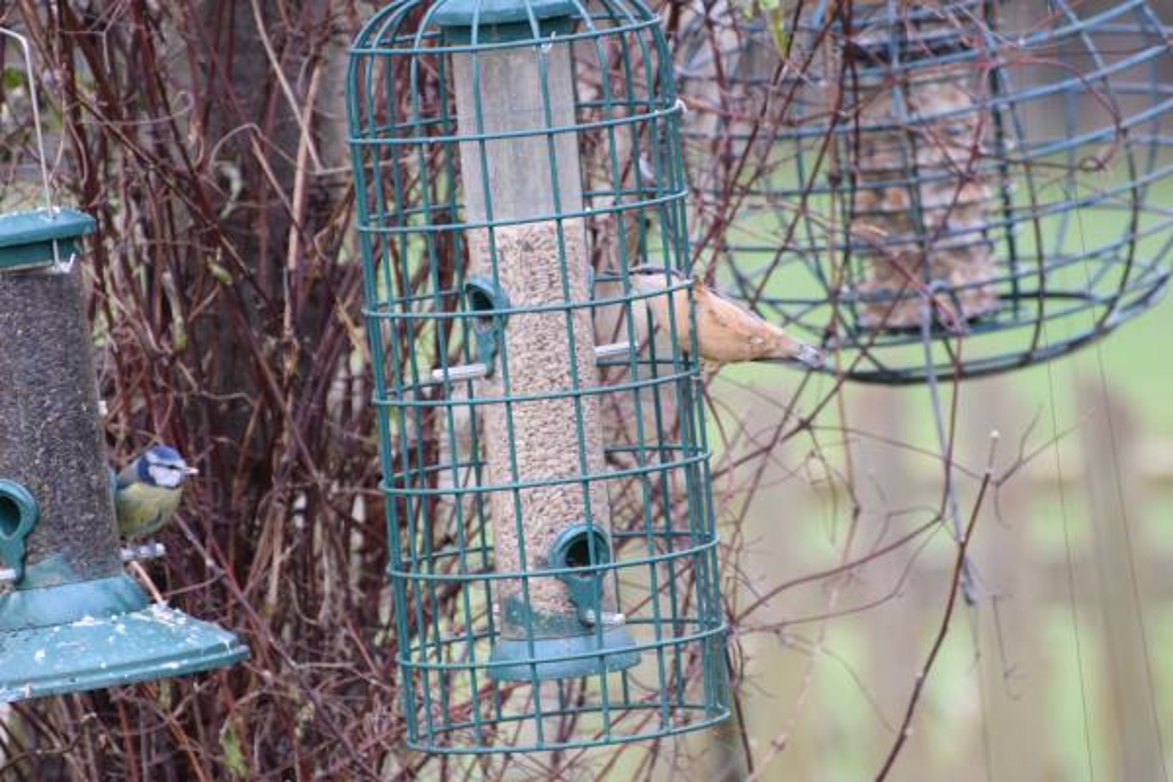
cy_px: 391
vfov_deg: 3.7
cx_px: 586
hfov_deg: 5.5
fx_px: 12218
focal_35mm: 375
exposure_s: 1/125
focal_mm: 250
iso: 1000
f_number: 5.6
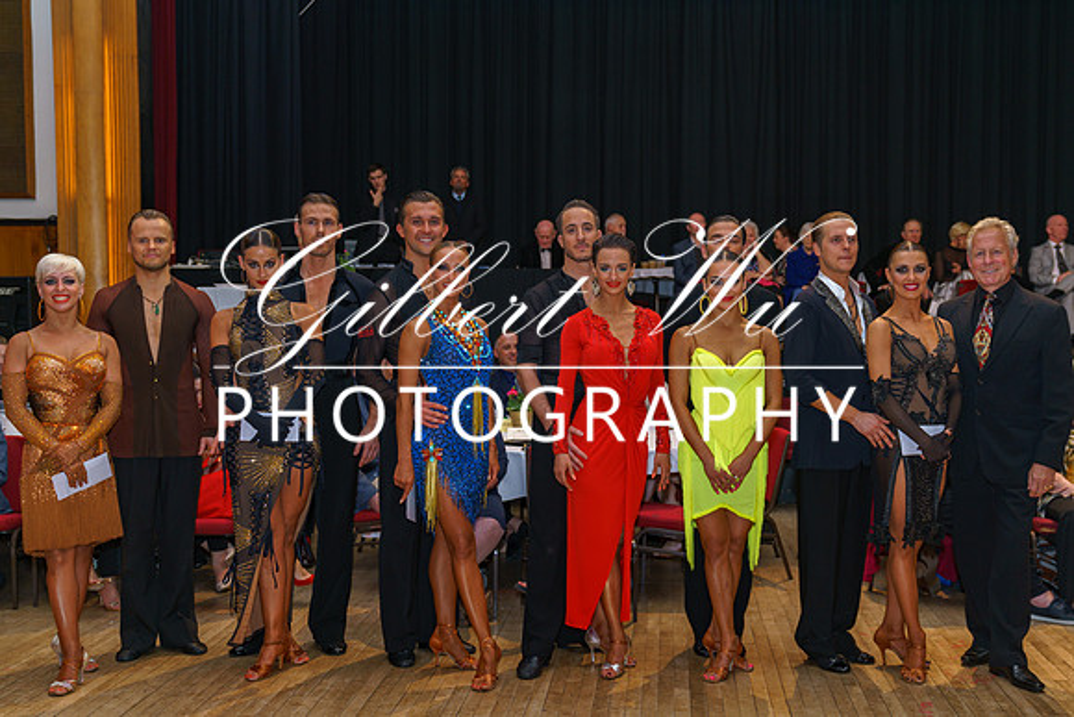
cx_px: 603
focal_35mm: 43
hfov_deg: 45.3
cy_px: 392
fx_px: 1285
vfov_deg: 31.1
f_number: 3.5
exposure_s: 1/100
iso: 200
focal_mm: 37
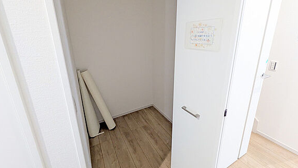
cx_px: 146
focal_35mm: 16
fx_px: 126
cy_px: 70
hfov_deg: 99.3
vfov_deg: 66.7
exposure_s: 1/40
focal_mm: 1.83
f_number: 2.2
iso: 668
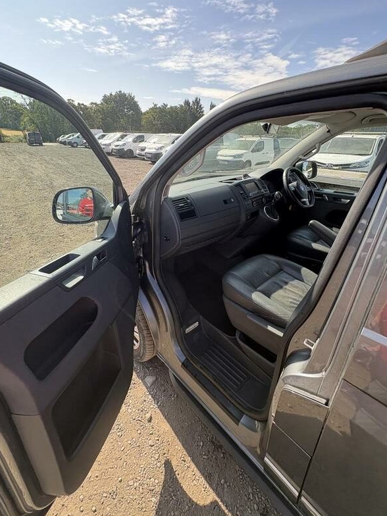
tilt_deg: -14.7
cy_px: 228
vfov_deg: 94.1
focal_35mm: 16
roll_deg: -5.8
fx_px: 239
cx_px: 171
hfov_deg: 77.8
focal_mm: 2.22
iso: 40
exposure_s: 1/252
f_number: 2.2
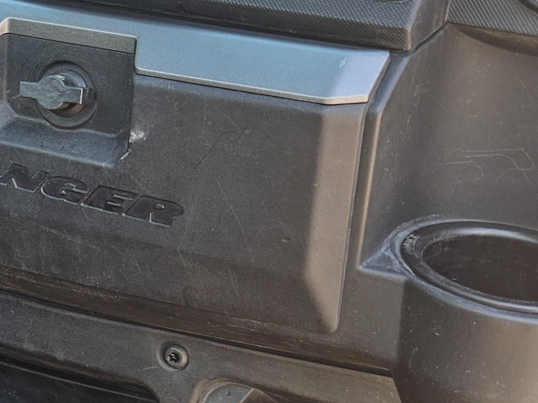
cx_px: -105
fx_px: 1197
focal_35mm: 77
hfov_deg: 23.2
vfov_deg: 19.1
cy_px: 143
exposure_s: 1/180
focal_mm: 5.4
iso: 25
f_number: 1.8
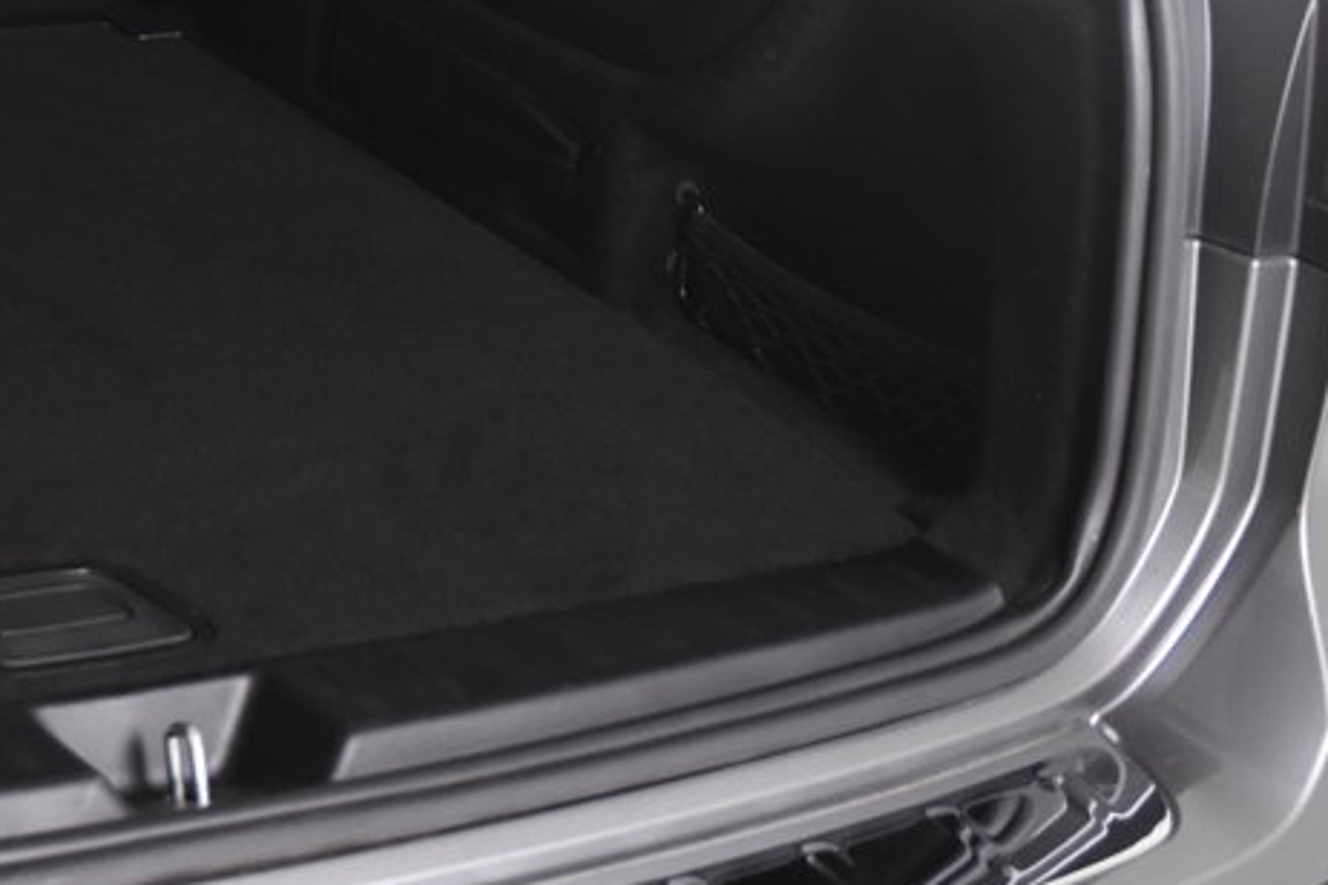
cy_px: -50
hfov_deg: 17.7
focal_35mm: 113
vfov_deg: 12.0
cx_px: 29
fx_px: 4168
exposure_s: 1/60
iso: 1600
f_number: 4
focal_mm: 34
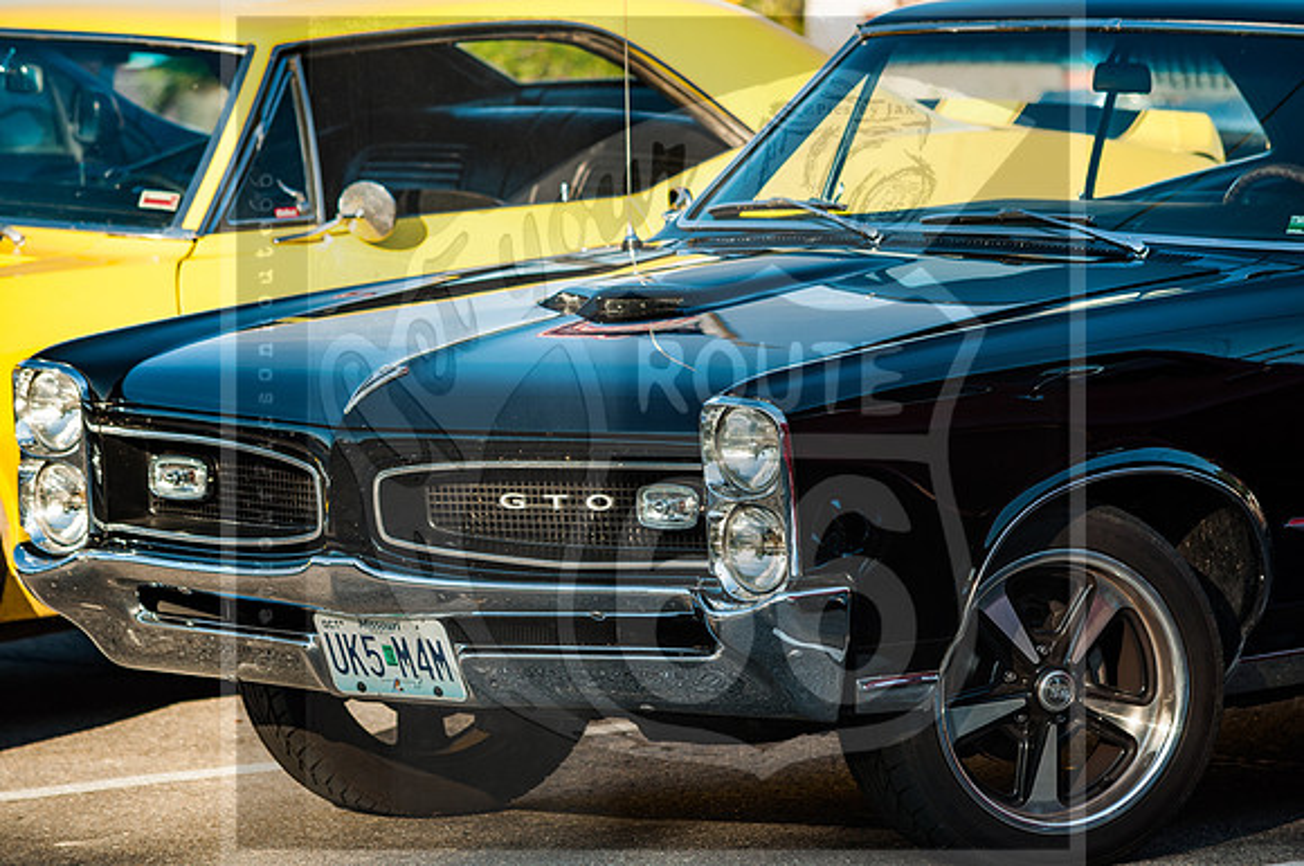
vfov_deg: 4.9
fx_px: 10038
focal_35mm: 278
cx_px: 652
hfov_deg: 7.4
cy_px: 433
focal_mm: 185
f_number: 5
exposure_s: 1/320
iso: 200
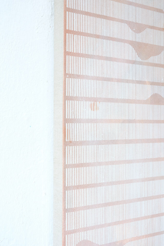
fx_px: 321
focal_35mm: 47
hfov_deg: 28.6
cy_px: 123
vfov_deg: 41.9
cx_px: 82
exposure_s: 1/1.3
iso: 200
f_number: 8
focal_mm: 31.5
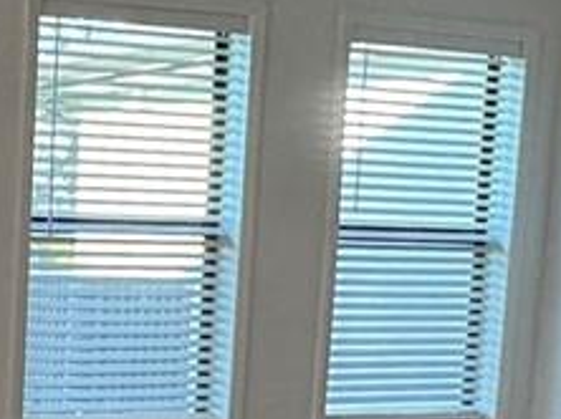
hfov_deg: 17.9
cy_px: 480
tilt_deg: -9.0
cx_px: -220
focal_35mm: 101
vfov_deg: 14.2
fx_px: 1635
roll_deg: -1.0
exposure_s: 1/120
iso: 160
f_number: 2.2
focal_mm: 2.22
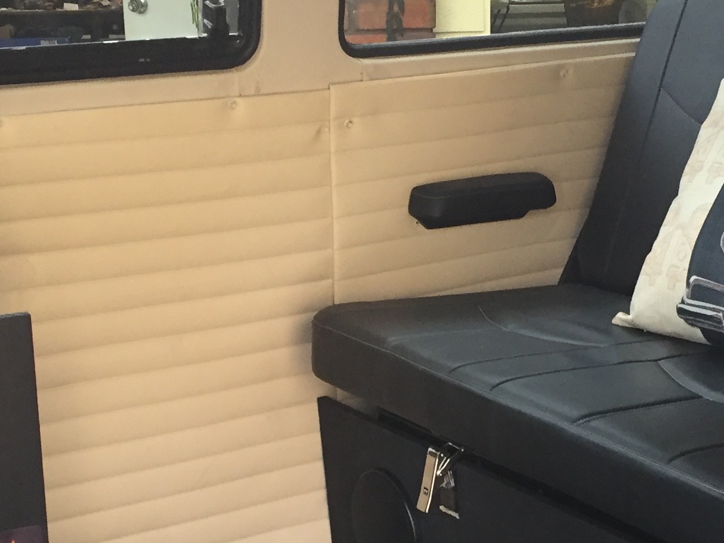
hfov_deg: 25.0
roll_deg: +1.5
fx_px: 1631
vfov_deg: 18.7
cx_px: 401
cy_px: 434
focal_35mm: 78
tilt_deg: -15.3
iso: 160
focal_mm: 4.15
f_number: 2.2
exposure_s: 1/33
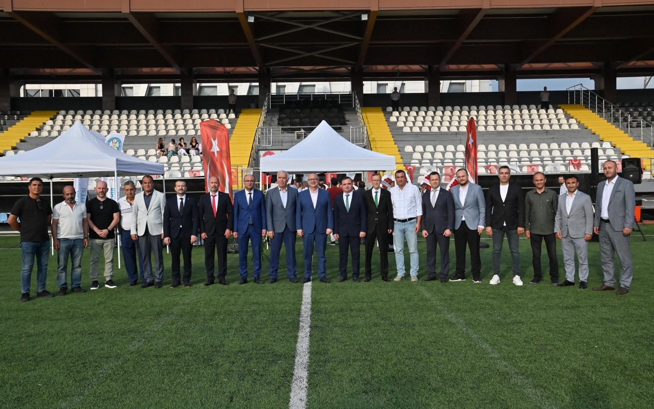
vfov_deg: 38.3
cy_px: 195
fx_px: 588
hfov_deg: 58.1
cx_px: 325
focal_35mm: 33
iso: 640
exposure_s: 1/800
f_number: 14
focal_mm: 32
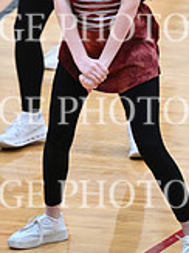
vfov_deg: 3.2
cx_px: 47
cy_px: -98
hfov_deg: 2.4
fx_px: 4498
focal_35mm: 617
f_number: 2.8
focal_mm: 180
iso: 4000
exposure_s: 1/400
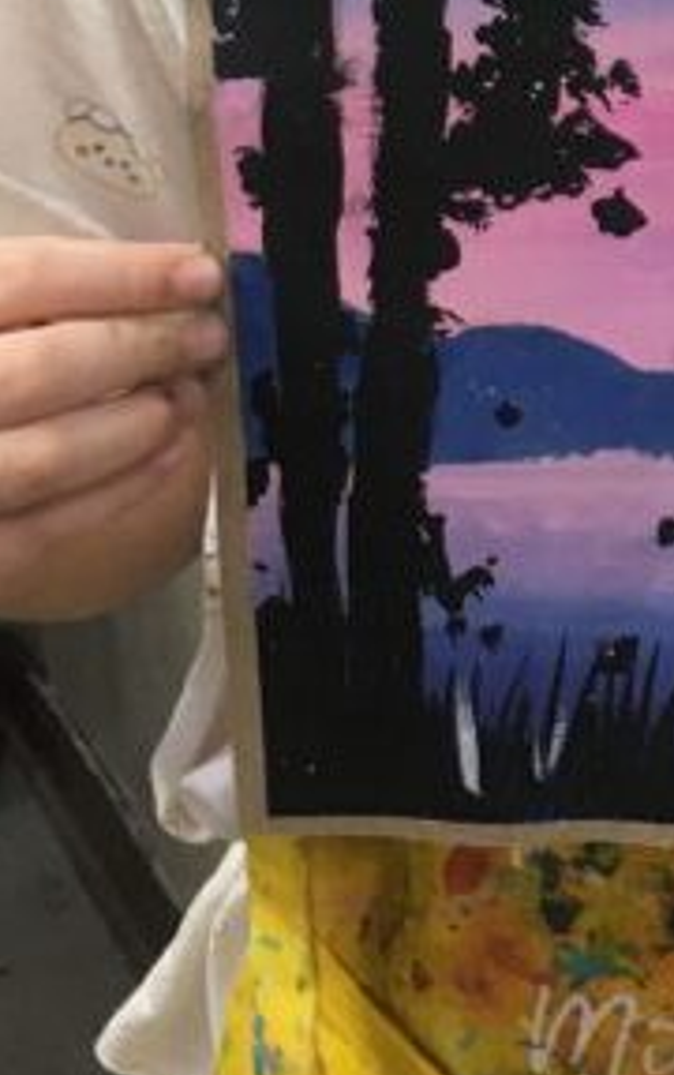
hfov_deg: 12.1
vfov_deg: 18.1
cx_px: 730
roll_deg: +0.1
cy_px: -348
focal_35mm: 107
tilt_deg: -9.5
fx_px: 3137
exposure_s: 1/33
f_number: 2.2
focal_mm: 4.15
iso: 64
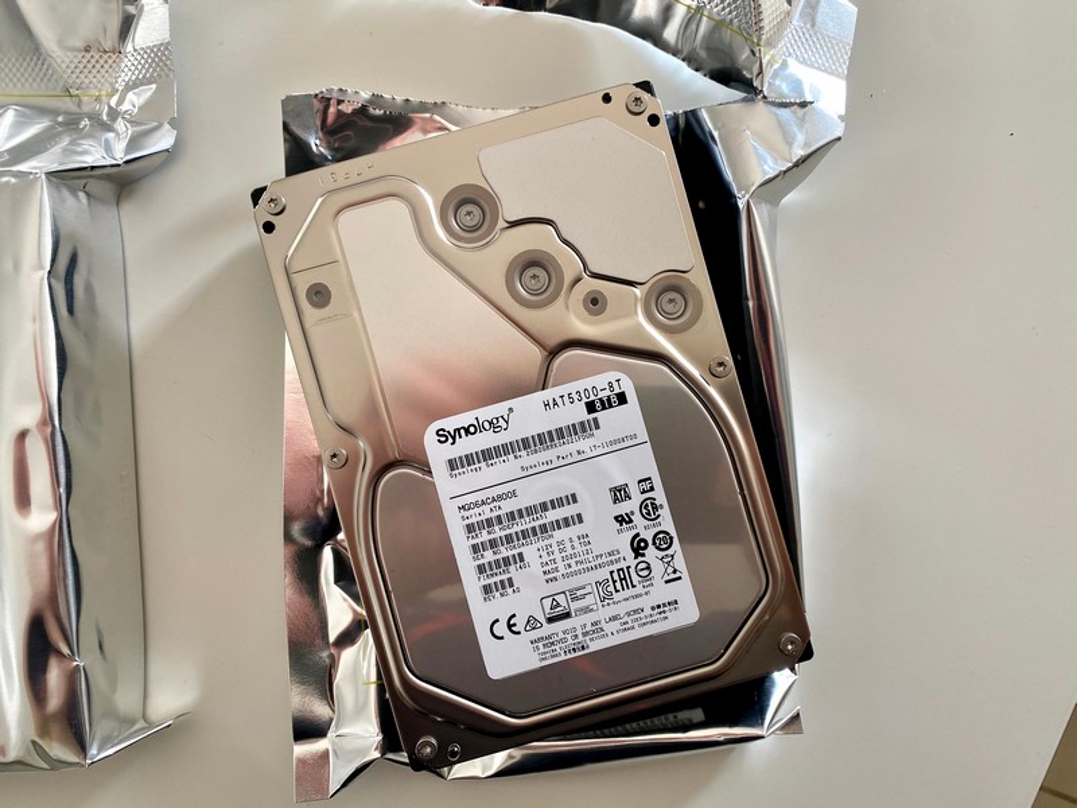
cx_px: 538
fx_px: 809
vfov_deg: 53.1
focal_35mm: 26
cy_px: 404
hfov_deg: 67.3
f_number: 1.8
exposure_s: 1/121
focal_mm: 4.25
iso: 64
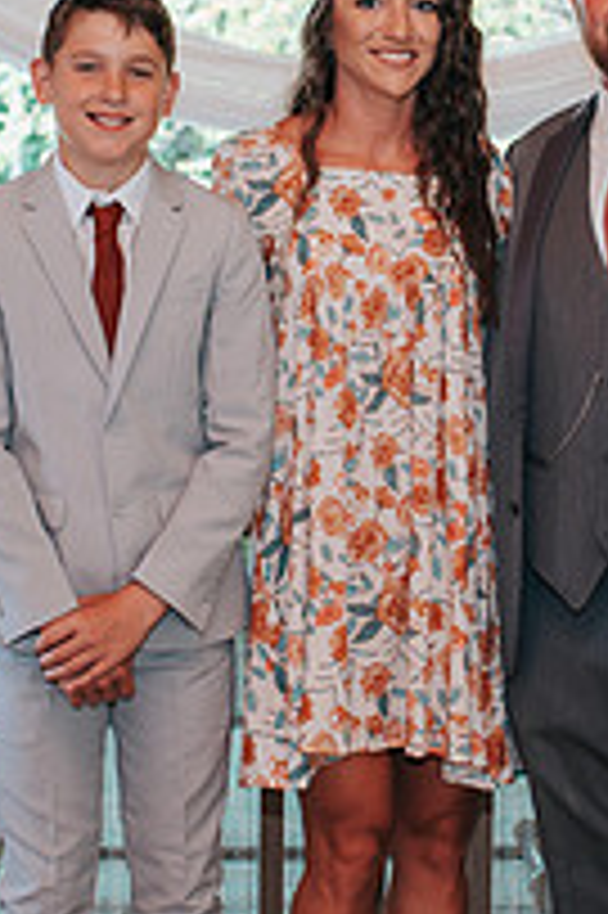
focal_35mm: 118
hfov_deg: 11.6
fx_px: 2994
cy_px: 427
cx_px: 414
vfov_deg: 17.4
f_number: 3.2
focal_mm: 35
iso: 360
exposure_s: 1/200
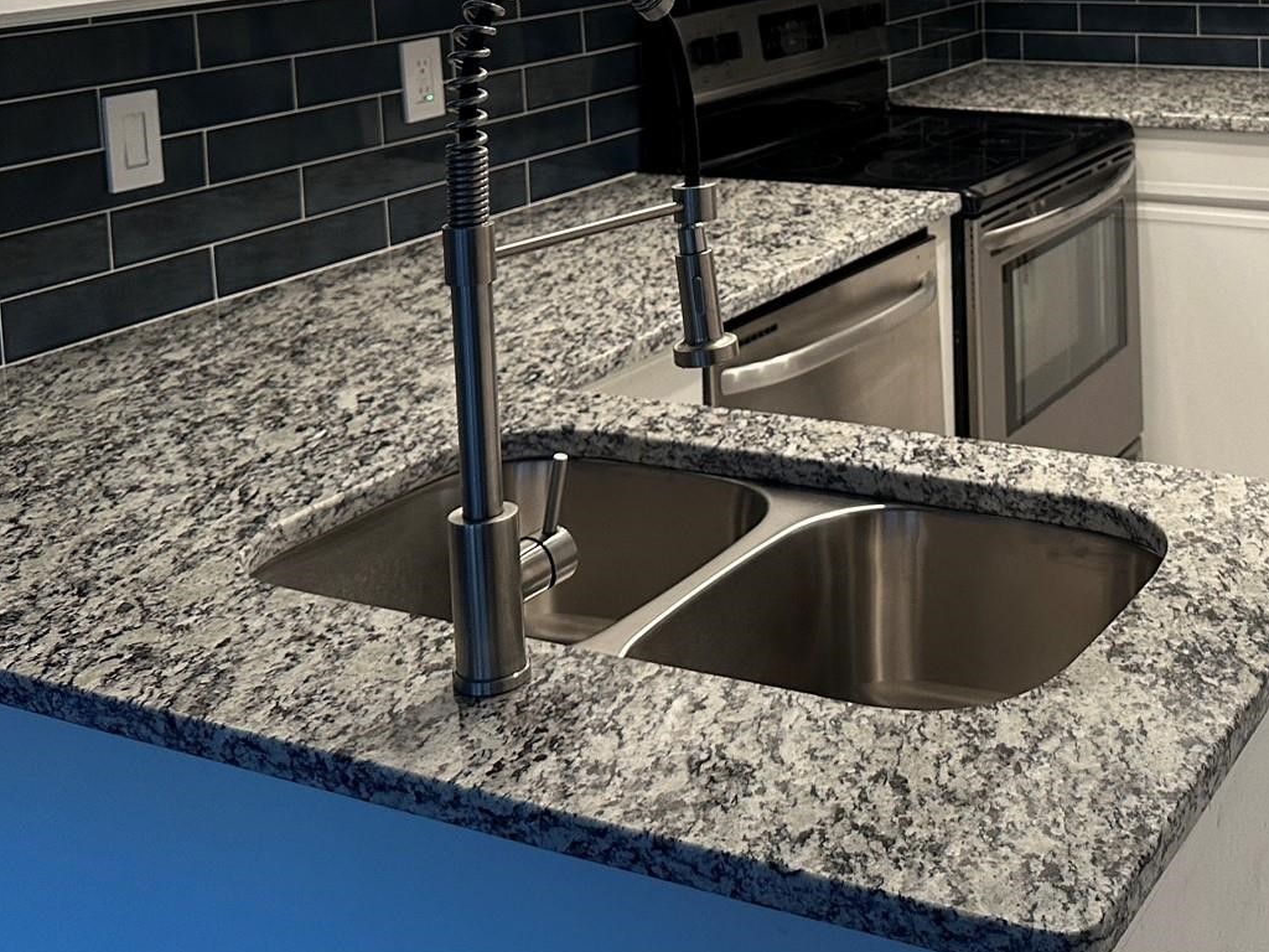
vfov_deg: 28.5
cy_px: 9
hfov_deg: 38.2
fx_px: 1760
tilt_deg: -5.7
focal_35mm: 48
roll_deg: +2.0
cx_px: 1009
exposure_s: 1/120
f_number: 1.78
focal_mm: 6.86
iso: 200
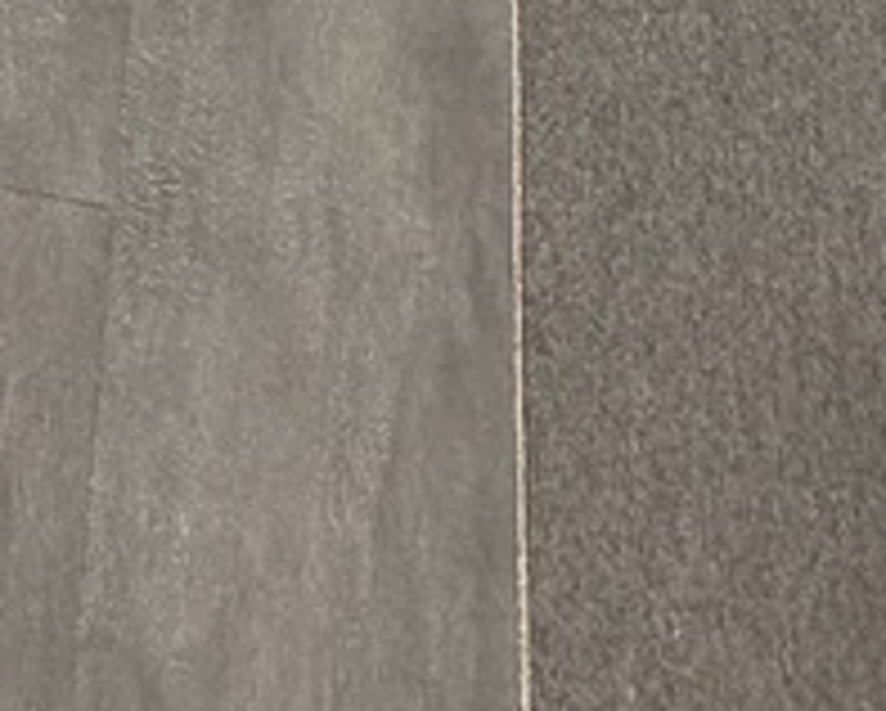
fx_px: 1864
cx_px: -135
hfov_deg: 24.6
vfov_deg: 11.2
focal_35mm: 71
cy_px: -1476
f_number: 2.2
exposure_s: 1/60
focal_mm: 2.22
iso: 160
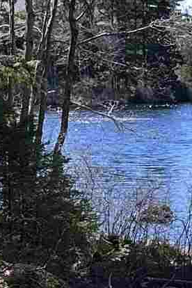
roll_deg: +0.8
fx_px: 1480
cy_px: 233
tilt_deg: -6.4
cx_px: 259
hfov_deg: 7.3
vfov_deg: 11.1
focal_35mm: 185
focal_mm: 6.86
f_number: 1.78
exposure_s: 1/2203
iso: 80
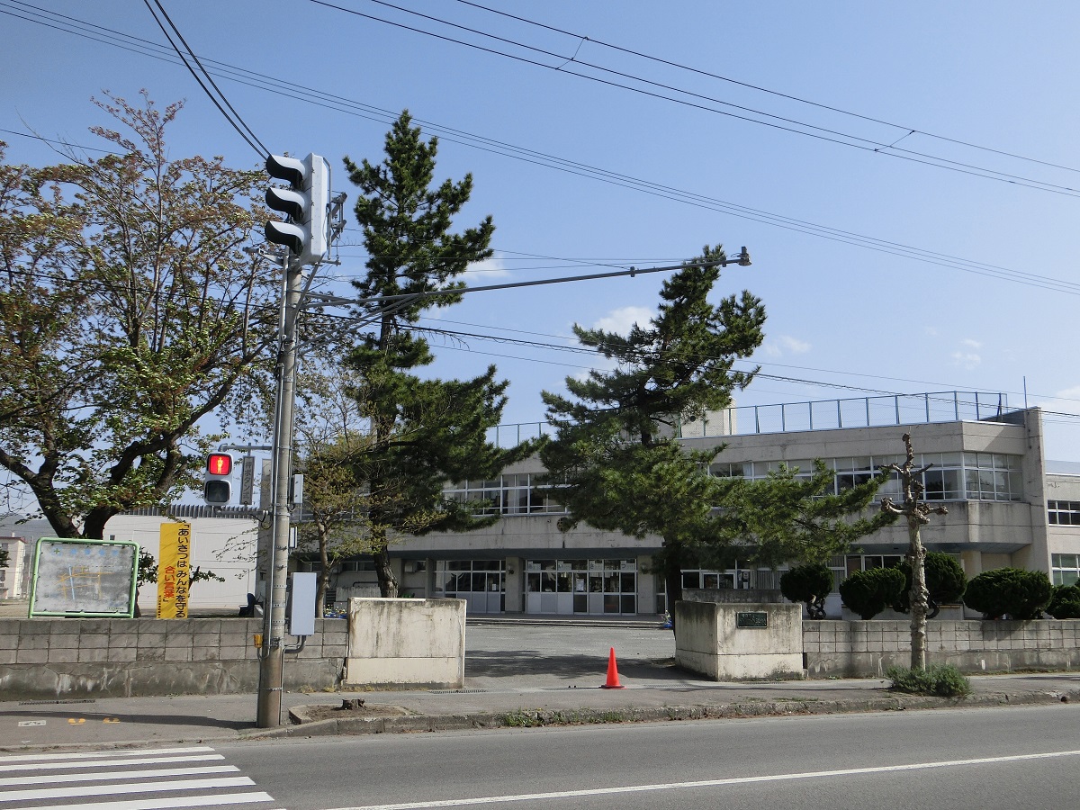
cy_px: 405
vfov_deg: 41.8
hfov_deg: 54.0
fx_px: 1061
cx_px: 540
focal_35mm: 34
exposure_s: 1/800
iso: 80
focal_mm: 6
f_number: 3.9
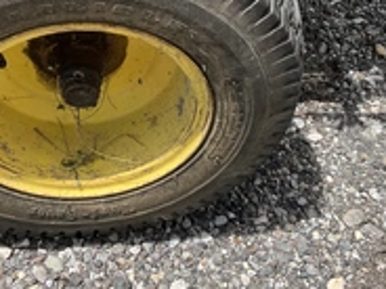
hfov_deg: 30.6
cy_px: 50
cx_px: 138
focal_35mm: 63
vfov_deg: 22.9
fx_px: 703
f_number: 1.8
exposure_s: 1/749
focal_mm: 3
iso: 25
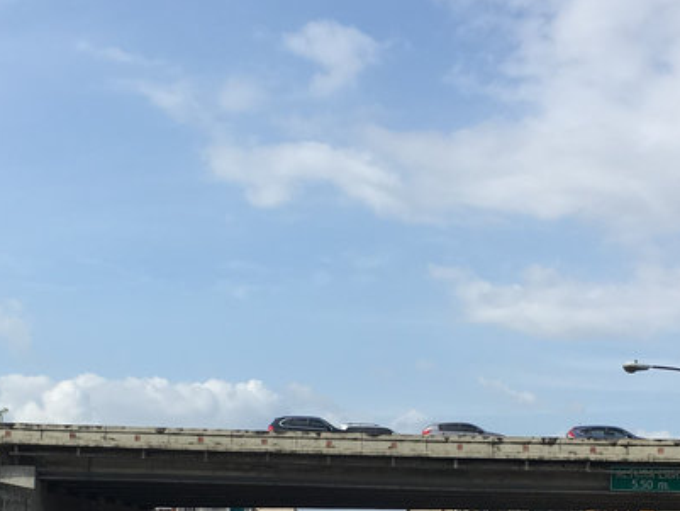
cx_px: 383
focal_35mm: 77
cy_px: 526
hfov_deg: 25.3
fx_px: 1513
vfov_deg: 18.6
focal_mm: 4.15
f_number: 2.2
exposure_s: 1/1282
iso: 25
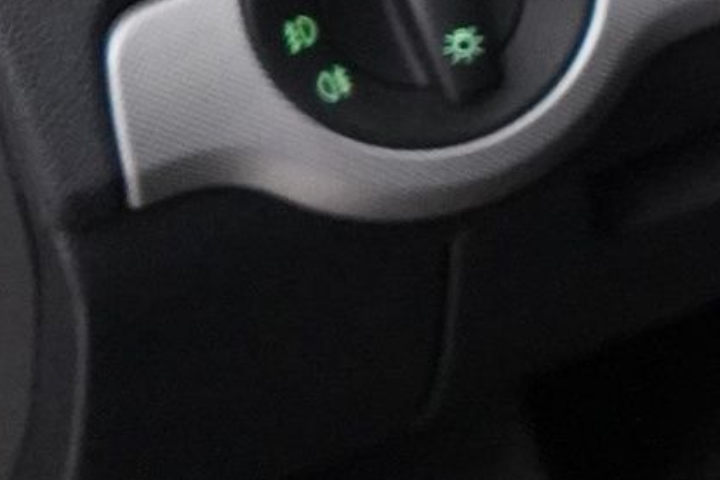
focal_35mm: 175
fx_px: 3500
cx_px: 2157
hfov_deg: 9.3
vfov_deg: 7.8
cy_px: -91
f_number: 3.5
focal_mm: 29
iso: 10000
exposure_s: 1/160
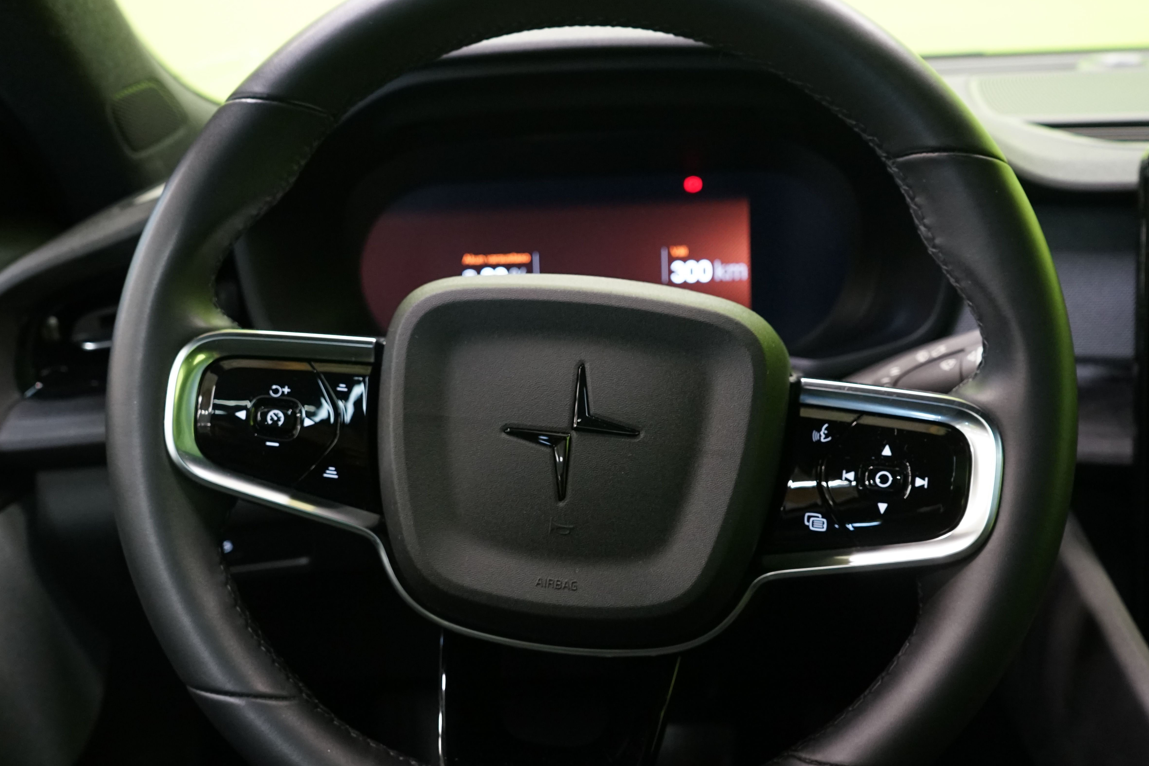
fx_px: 1181
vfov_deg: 35.9
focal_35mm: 37
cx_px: 560
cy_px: 438
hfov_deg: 51.9
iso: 2500
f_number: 5
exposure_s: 1/20
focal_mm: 29
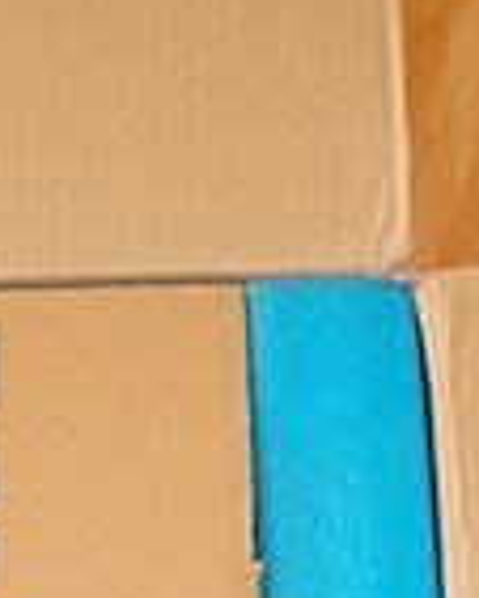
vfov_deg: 12.7
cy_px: 1077
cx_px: -129
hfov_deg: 11.0
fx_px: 2443
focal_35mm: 138
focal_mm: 23
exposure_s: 1/60
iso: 400
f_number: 3.8
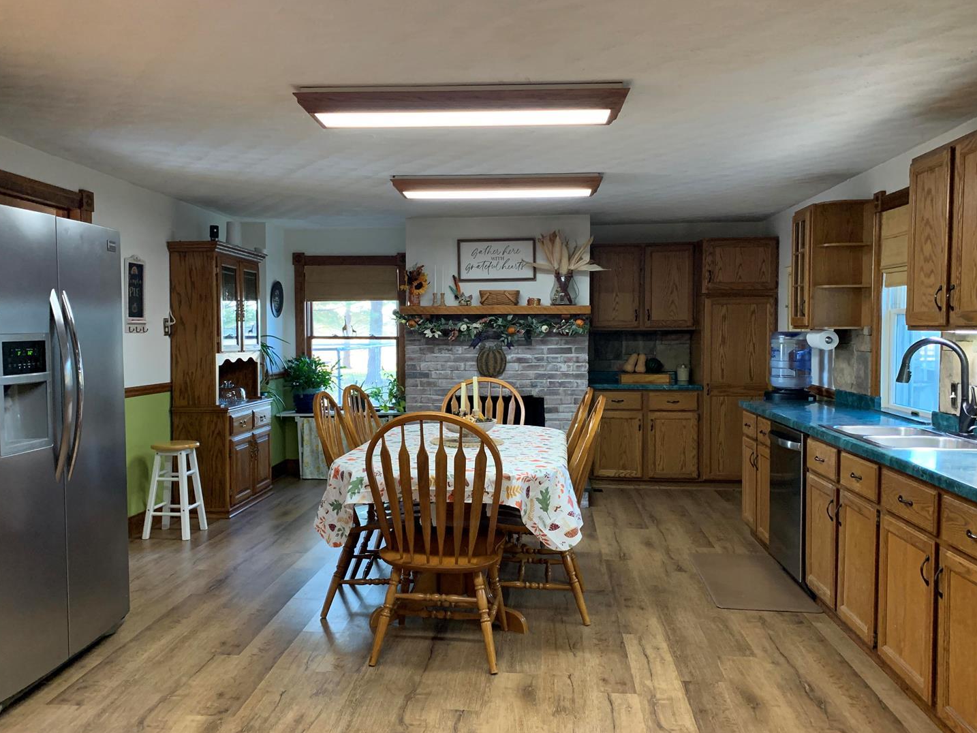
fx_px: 819
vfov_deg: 48.2
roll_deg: -0.2
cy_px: 374
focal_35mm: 29
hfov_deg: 61.6
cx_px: 471
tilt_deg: -1.8
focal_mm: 4.25
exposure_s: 1/40
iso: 320
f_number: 1.8
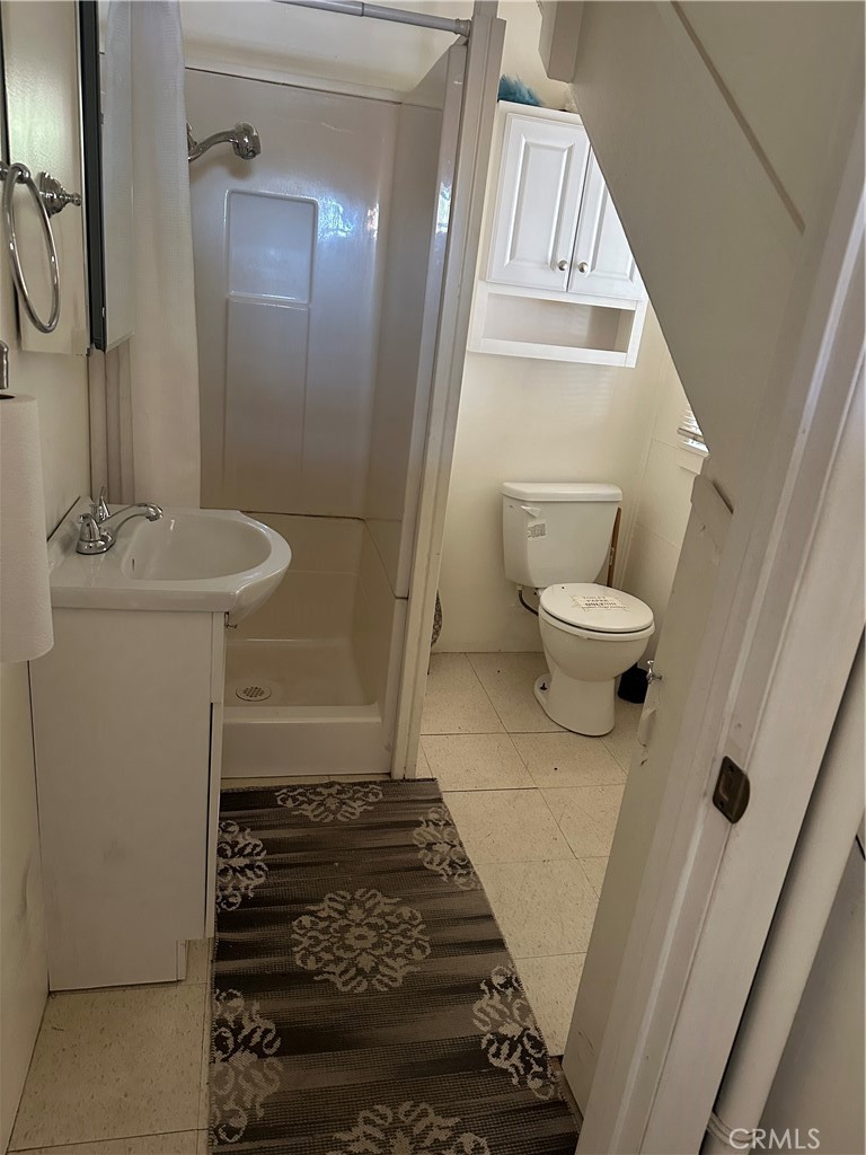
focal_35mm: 24
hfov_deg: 56.8
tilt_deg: -20.2
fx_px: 801
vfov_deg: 71.6
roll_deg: -7.8
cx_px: 433
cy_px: 578
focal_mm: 6.86
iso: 500
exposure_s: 1/60
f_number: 1.78
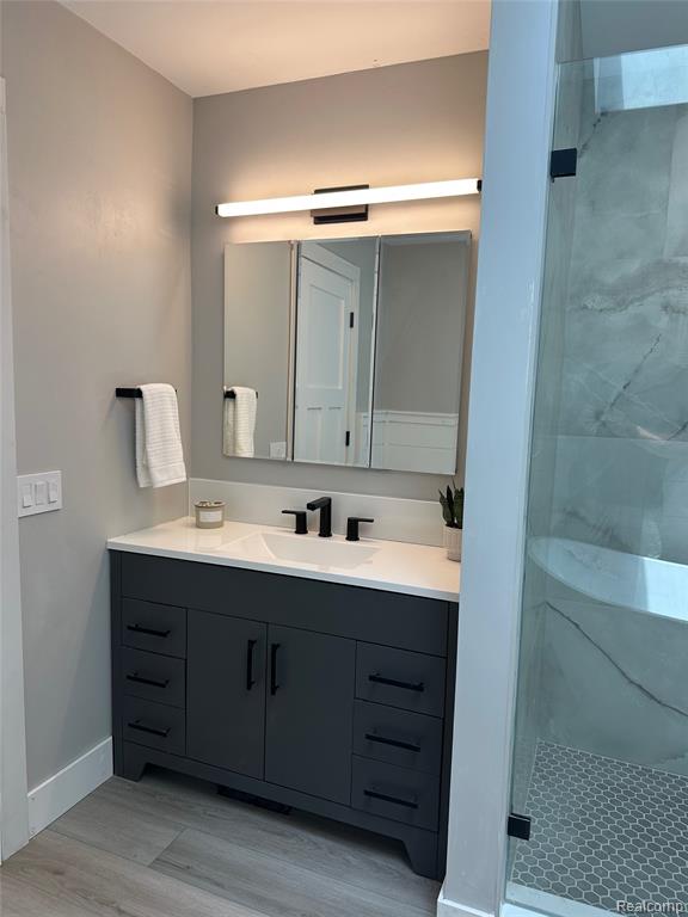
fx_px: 636
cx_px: 344
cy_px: 458
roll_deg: -2.2
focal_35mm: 24
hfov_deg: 56.8
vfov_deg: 71.6
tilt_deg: -5.6
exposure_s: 1/157
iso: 64
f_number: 1.78
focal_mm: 6.86
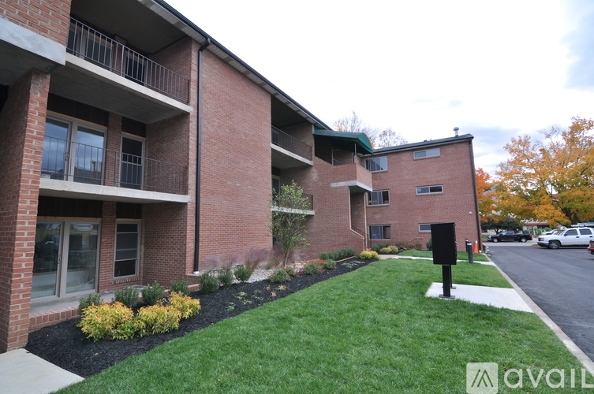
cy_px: 197
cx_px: 297
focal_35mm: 16
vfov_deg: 71.9
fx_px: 272
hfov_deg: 95.1
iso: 200
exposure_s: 1/125
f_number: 8
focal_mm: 11
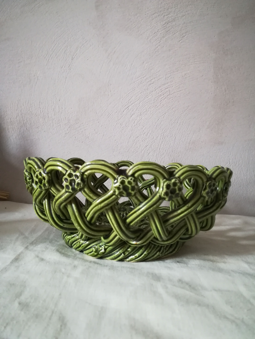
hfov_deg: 53.1
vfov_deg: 67.3
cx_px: 128
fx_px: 255
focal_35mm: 26
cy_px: 170
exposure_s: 1/20
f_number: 2.2
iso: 640
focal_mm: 3.83
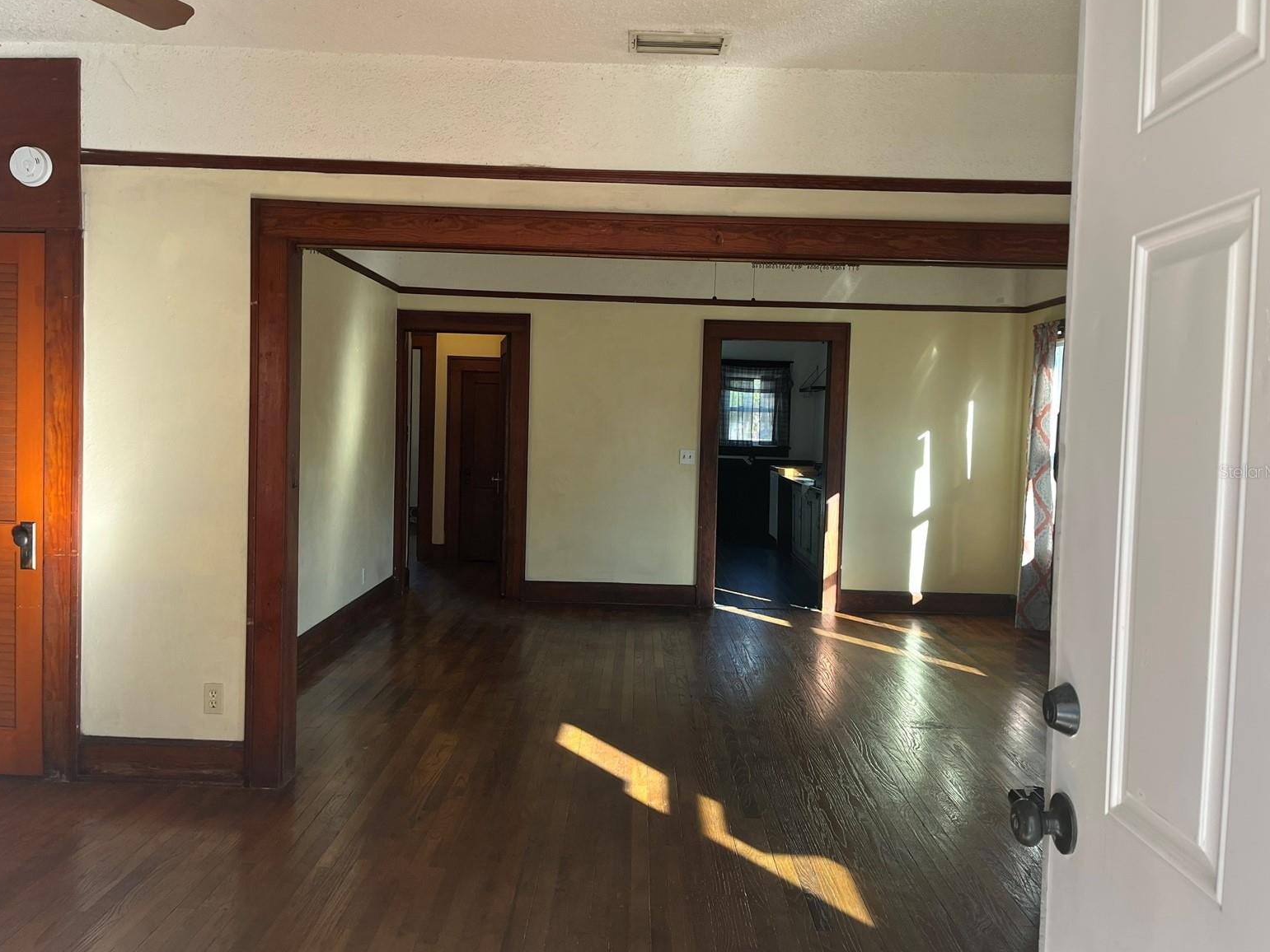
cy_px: 471
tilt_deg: -1.6
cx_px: 638
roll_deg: -0.6
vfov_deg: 51.4
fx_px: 991
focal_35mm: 27
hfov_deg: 65.3
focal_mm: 5.1
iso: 80
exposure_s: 1/121
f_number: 1.6
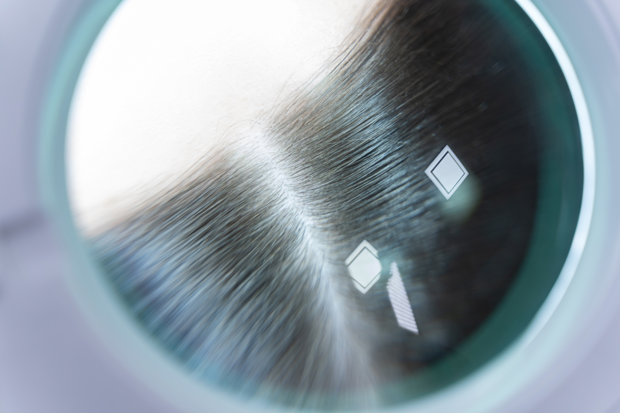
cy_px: 206
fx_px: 1292
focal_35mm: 75
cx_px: 310
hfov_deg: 27.0
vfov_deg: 18.2
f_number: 2.8
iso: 400
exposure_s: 1/125
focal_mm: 75
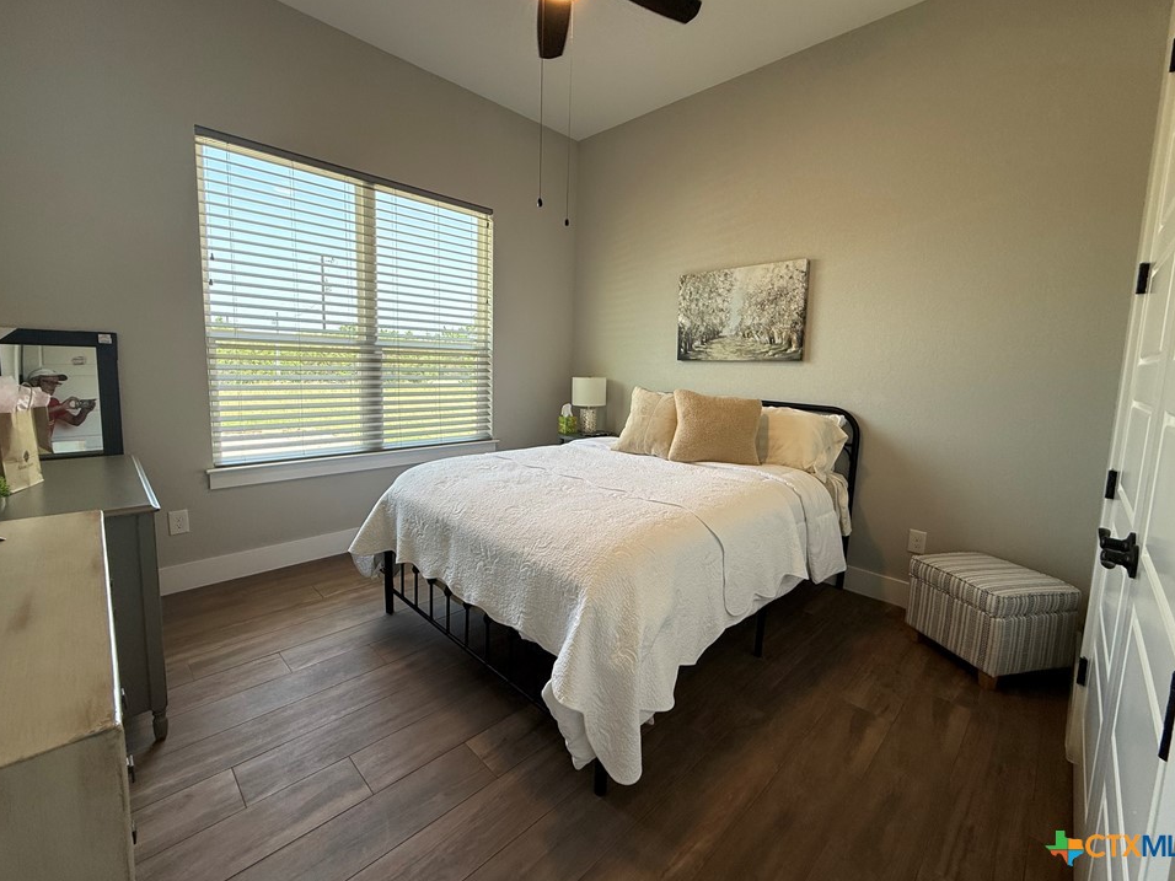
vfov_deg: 81.7
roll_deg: -1.9
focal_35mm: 15
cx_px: 596
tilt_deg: -5.7
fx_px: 509
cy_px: 419
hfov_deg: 98.2
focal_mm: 2.22
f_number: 2.2
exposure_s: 1/120
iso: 80
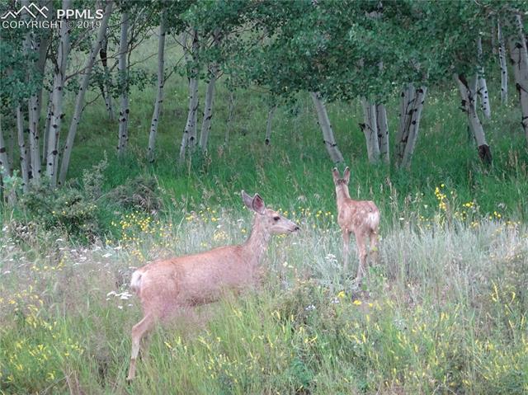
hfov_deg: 24.4
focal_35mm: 80
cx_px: 264
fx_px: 1219
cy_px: 198
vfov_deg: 18.4
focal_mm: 13.69
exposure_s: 1/80
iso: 320
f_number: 5
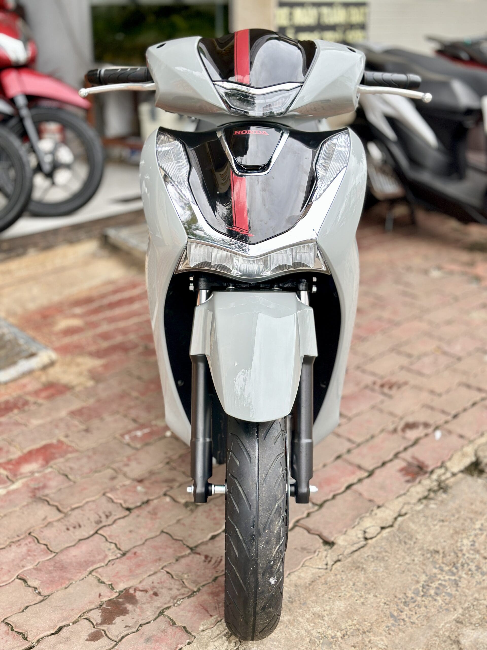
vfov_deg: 39.7
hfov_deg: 30.3
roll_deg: -0.7
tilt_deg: -18.0
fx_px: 900
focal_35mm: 48
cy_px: 325
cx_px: 244
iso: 80
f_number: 1.78
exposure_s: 1/615
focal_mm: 6.86
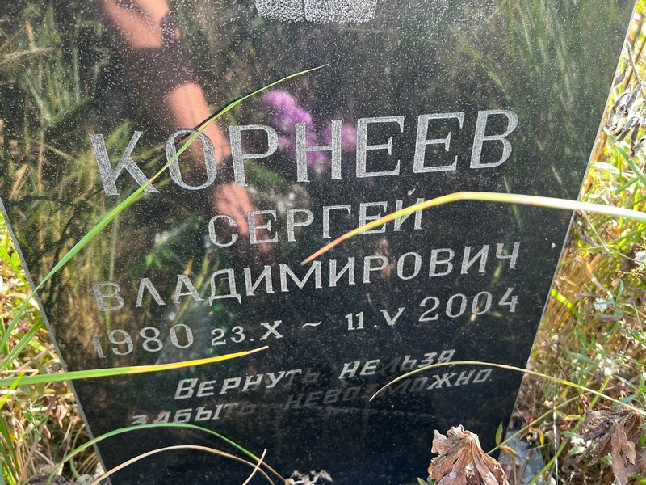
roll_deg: -0.4
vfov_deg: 53.1
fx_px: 485
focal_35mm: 26
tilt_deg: -29.1
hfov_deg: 67.3
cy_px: 242
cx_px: 323
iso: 64
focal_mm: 5.7
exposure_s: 1/121
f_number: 1.5
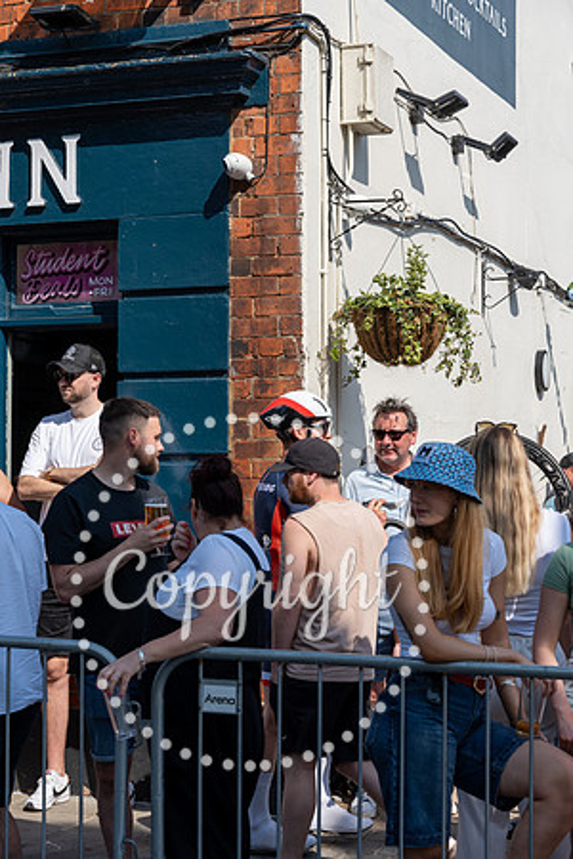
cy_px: 430
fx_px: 1790
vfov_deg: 27.0
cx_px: 286
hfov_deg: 18.2
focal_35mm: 75
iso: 100
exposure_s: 1/400
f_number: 7.1
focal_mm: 75
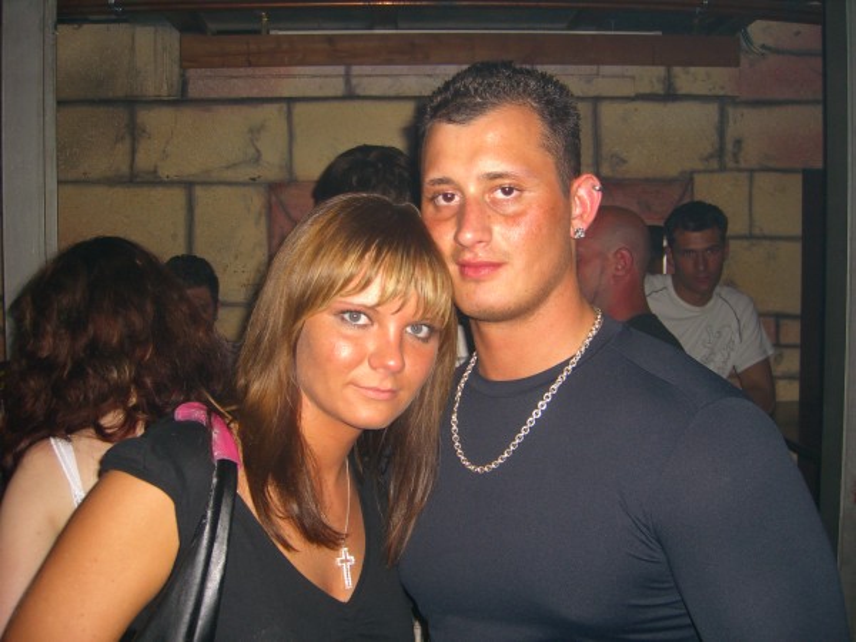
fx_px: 940
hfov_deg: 49.0
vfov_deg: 37.7
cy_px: 321
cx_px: 428
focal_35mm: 38
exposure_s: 1/60
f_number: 2.8
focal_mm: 7.9
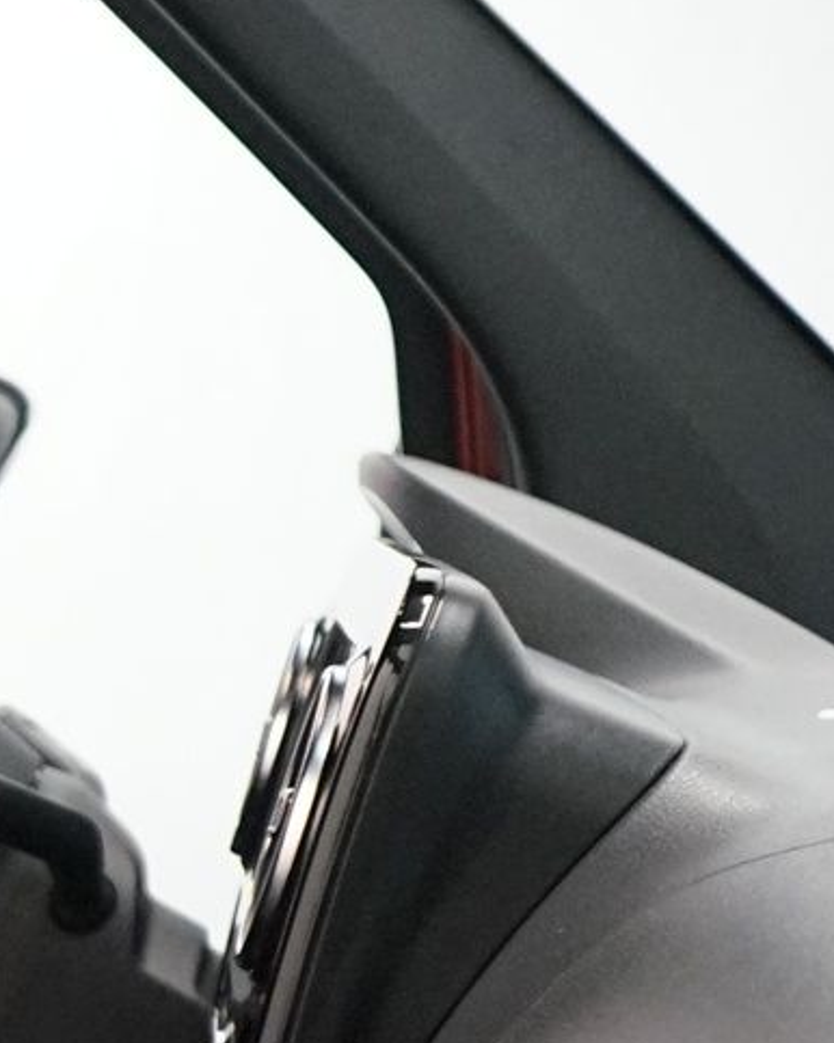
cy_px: 1094
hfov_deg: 9.3
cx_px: -1456
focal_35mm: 141
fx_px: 4353
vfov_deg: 13.4
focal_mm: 29
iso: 4000
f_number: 3.5
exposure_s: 1/160
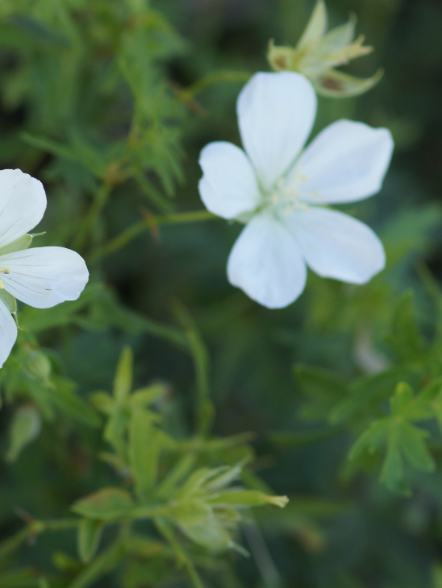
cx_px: -19
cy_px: 315
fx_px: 4033
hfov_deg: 6.3
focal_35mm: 237
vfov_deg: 8.4
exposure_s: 1/160
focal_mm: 100
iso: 125
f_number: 4
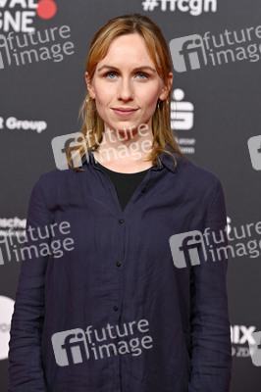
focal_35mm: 116
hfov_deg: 11.8
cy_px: 196
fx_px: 1264
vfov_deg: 17.7
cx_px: 130
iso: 1000
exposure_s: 1/200
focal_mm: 116
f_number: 5
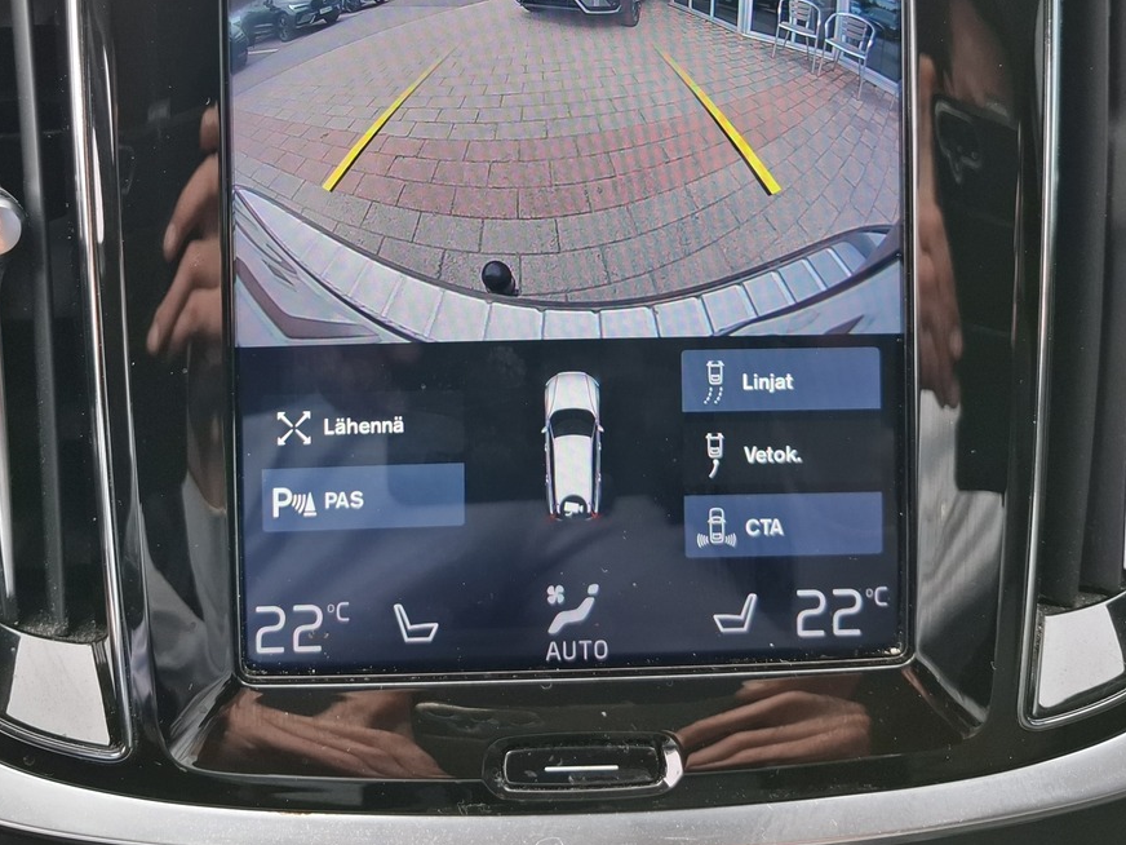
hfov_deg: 48.9
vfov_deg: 36.3
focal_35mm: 38
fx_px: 1236
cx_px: 509
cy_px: 152
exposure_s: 1/100
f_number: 1.8
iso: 50
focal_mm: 5.54
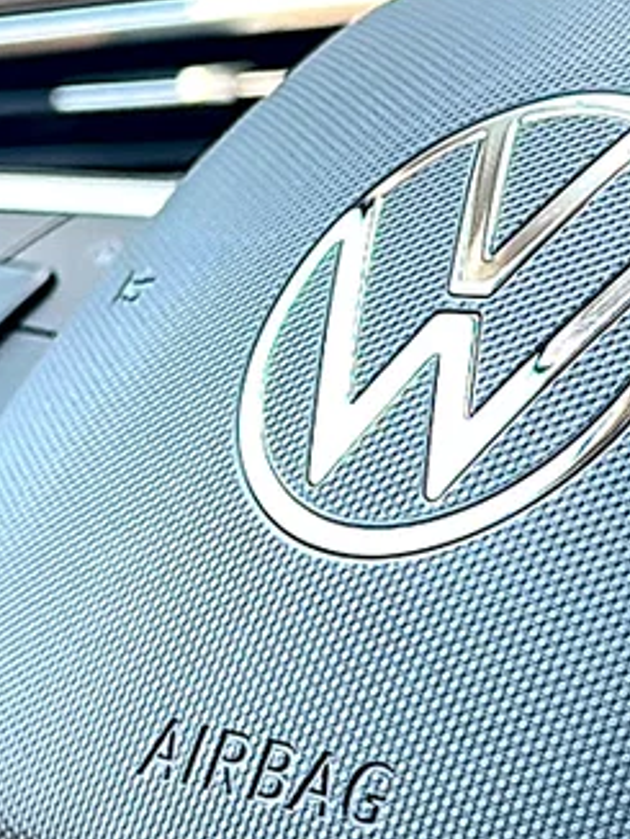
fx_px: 2496
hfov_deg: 14.4
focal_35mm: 103
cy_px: 308
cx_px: 345
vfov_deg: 19.0
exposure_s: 1/325
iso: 100
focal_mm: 6.86
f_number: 1.78
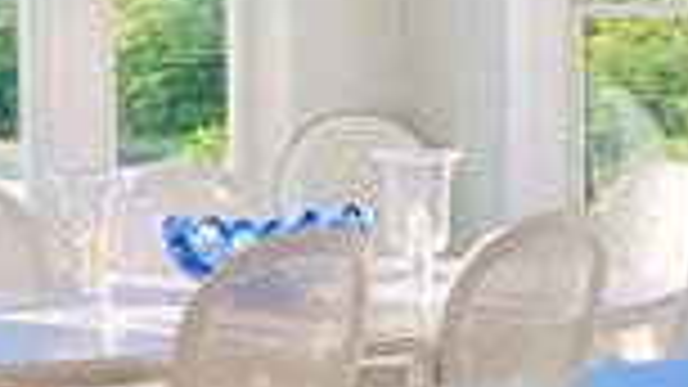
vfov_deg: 7.6
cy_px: 306
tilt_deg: -7.4
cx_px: 881
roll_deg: -1.0
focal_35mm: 160
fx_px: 2918
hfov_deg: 13.0
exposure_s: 1/286
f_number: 1.8
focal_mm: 4
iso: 20
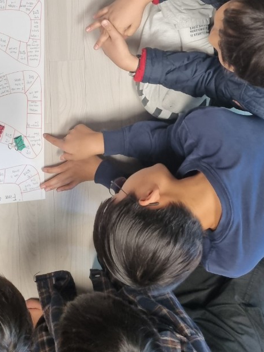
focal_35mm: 54
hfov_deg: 26.8
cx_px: 75
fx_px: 549
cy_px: 36
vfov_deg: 33.7
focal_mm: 5.4
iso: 250
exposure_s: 1/120
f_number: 1.8
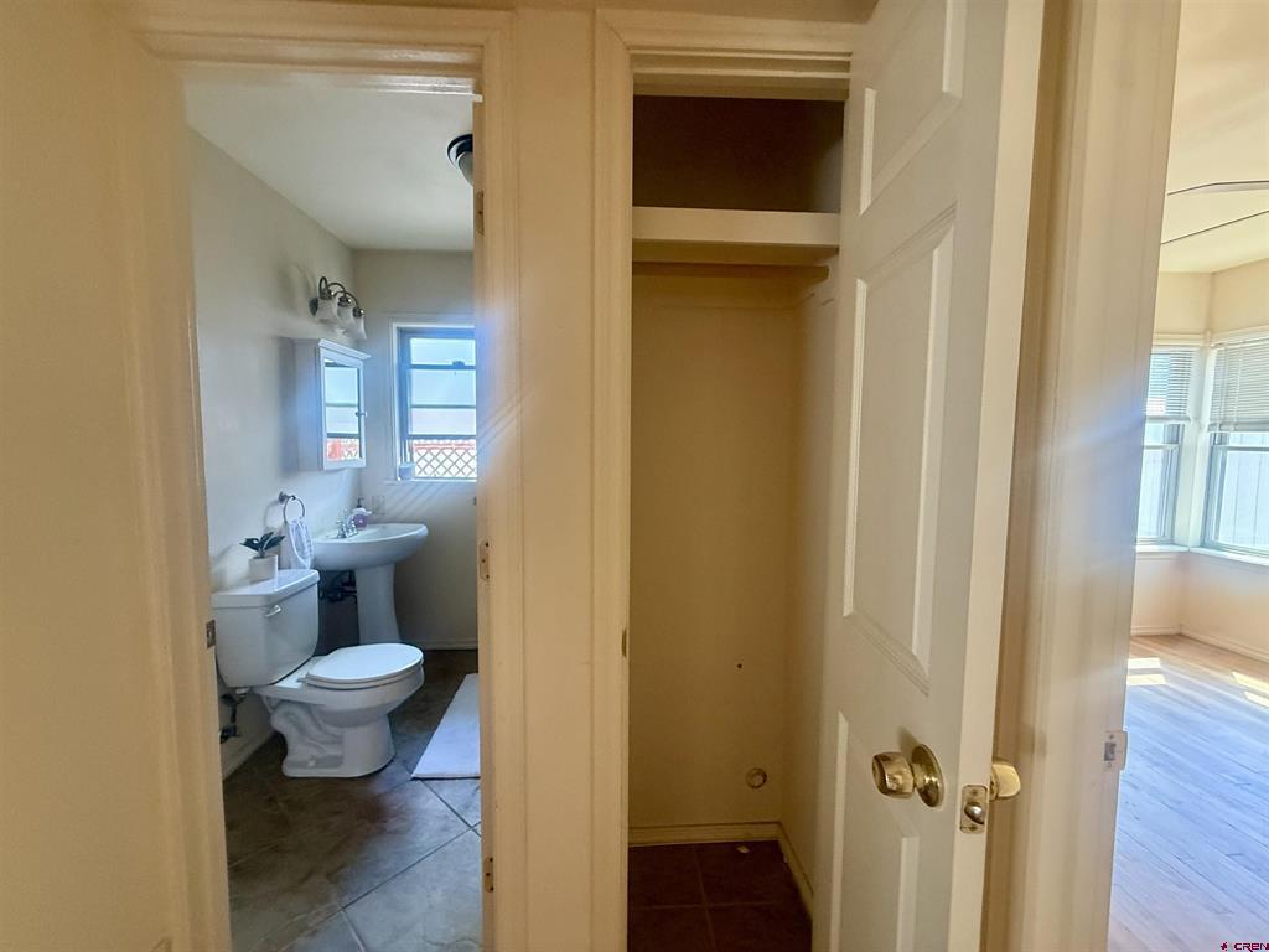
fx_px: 513
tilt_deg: -2.6
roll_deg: -0.1
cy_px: 476
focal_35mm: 14
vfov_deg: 85.7
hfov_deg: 102.1
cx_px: 634
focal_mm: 2.22
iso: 500
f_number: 2.2
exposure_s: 1/60
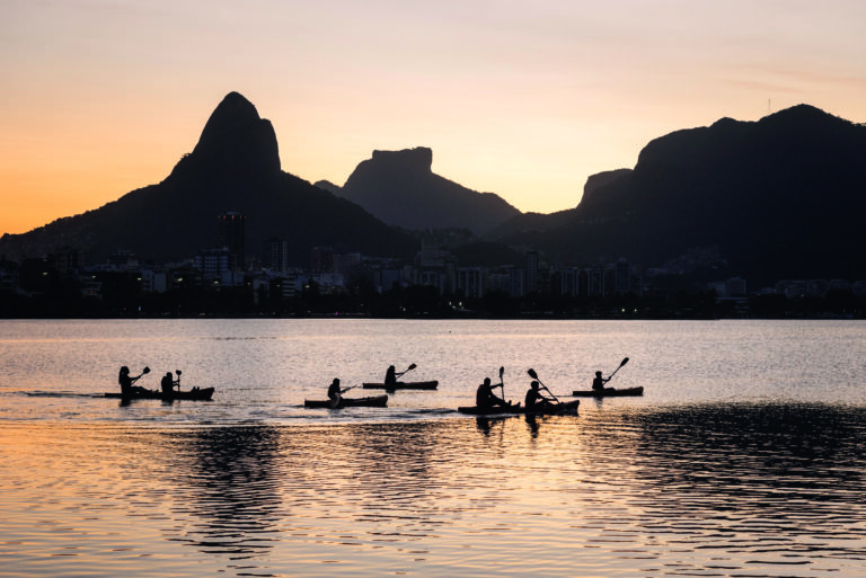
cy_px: 289
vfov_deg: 19.5
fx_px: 1685
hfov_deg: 28.8
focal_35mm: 70
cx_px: 433
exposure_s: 1/320
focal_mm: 70
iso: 800
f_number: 5.6
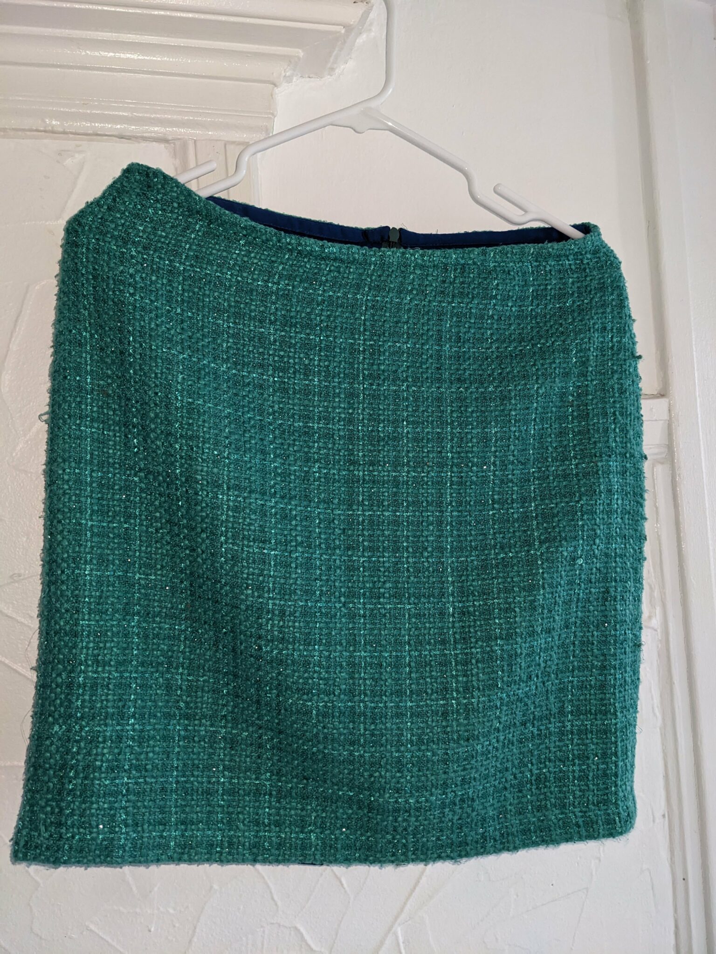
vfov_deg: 65.3
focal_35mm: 27
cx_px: 358
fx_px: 745
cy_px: 477
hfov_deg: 51.4
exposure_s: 1/60
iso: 521
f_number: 1.73
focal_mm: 4.38
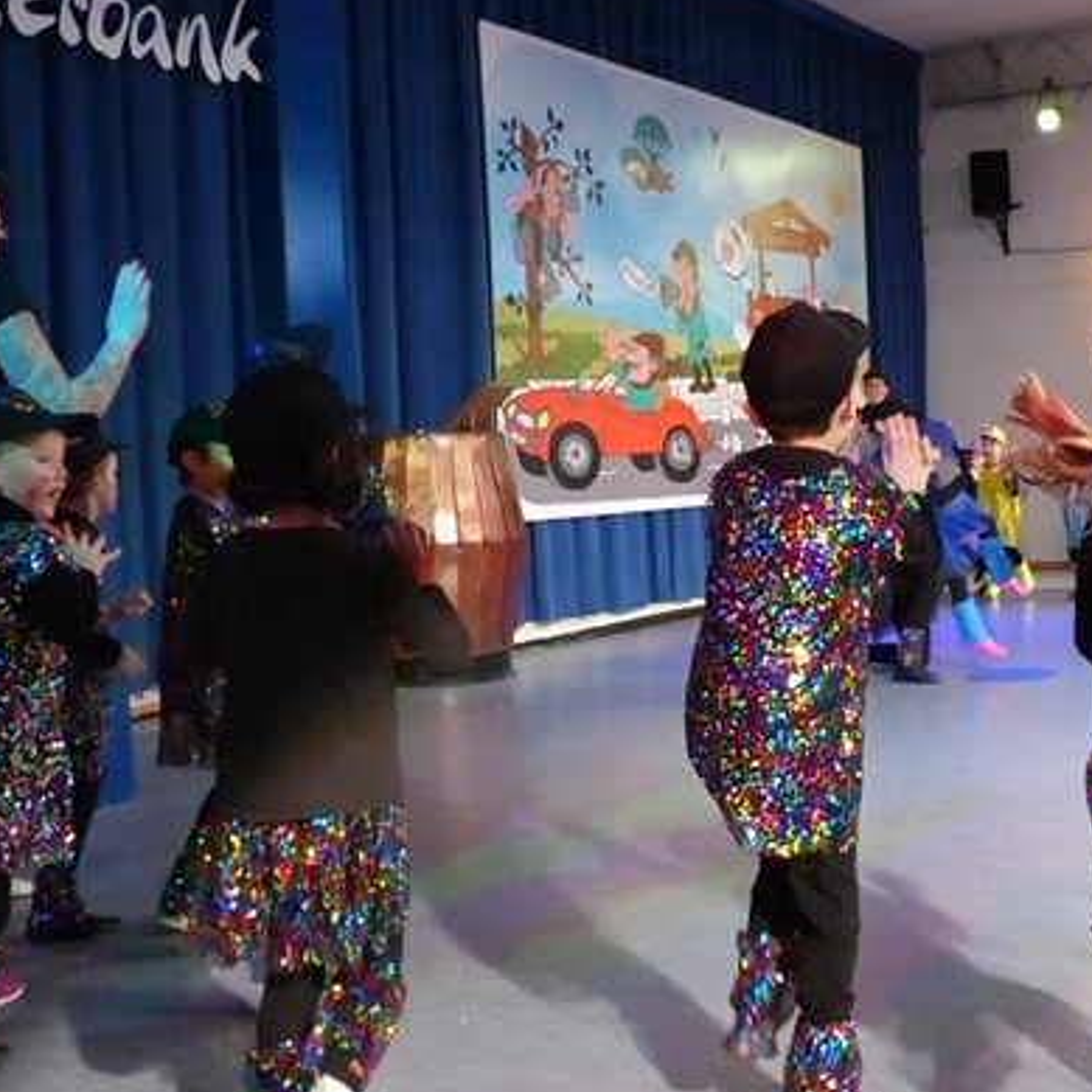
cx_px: 735
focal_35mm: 46
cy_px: 526
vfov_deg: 36.8
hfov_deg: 36.4
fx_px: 1642
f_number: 4
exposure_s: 1/160
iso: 1600
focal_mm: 5.9
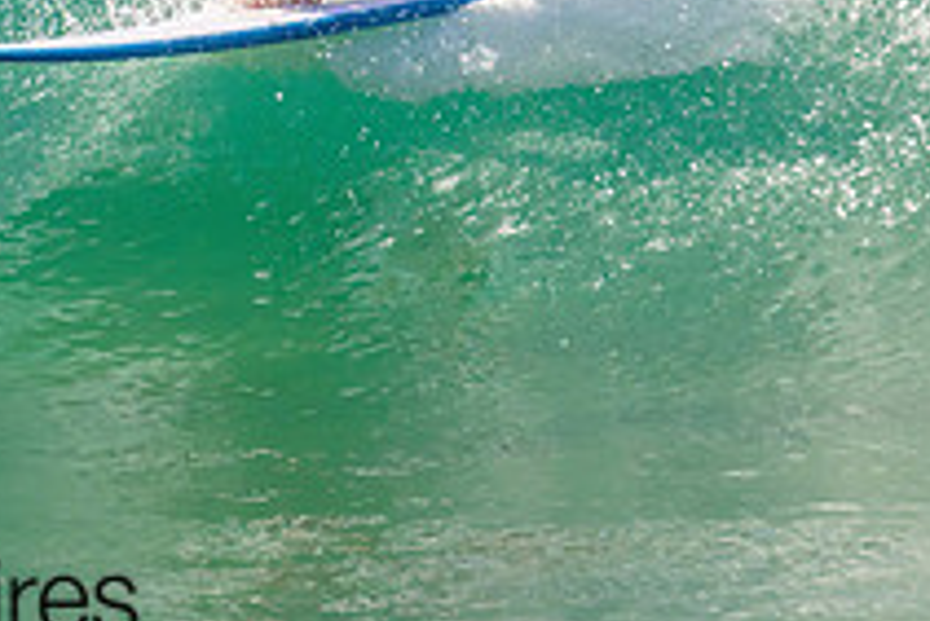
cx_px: 86
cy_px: -348
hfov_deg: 1.1
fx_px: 48185
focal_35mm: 1864
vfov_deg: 0.7
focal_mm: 490
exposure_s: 1/2000
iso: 640
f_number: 10
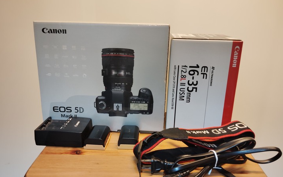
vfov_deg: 41.9
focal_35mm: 30
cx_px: 142
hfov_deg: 62.9
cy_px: 92
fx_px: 231
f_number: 1.8
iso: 1309
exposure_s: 1/30
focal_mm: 4.22
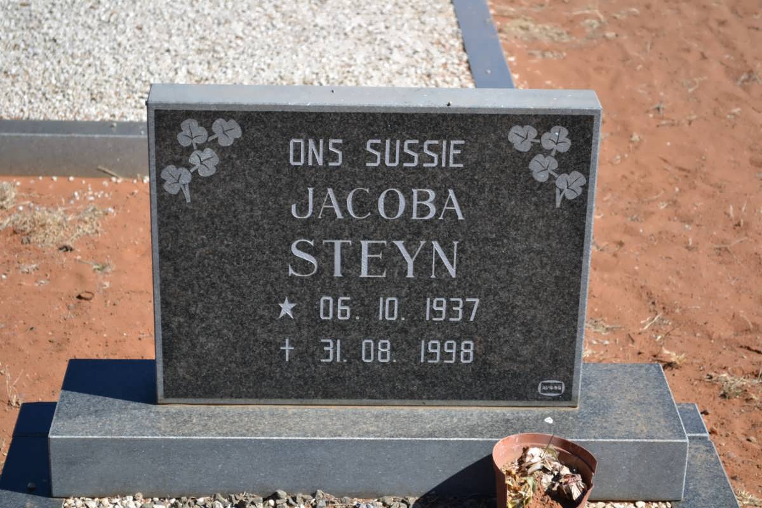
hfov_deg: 24.6
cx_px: 381
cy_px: 254
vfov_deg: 16.6
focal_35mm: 82
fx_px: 1746
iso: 140
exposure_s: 1/125
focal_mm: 55
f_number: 5.6
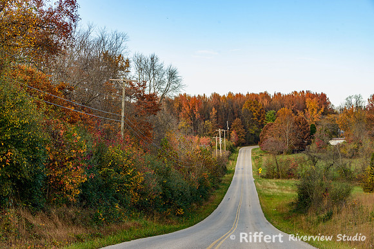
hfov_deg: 28.8
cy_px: 124
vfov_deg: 19.5
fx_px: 727
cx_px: 187
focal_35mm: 70
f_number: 8
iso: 100
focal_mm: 70
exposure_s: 1/30
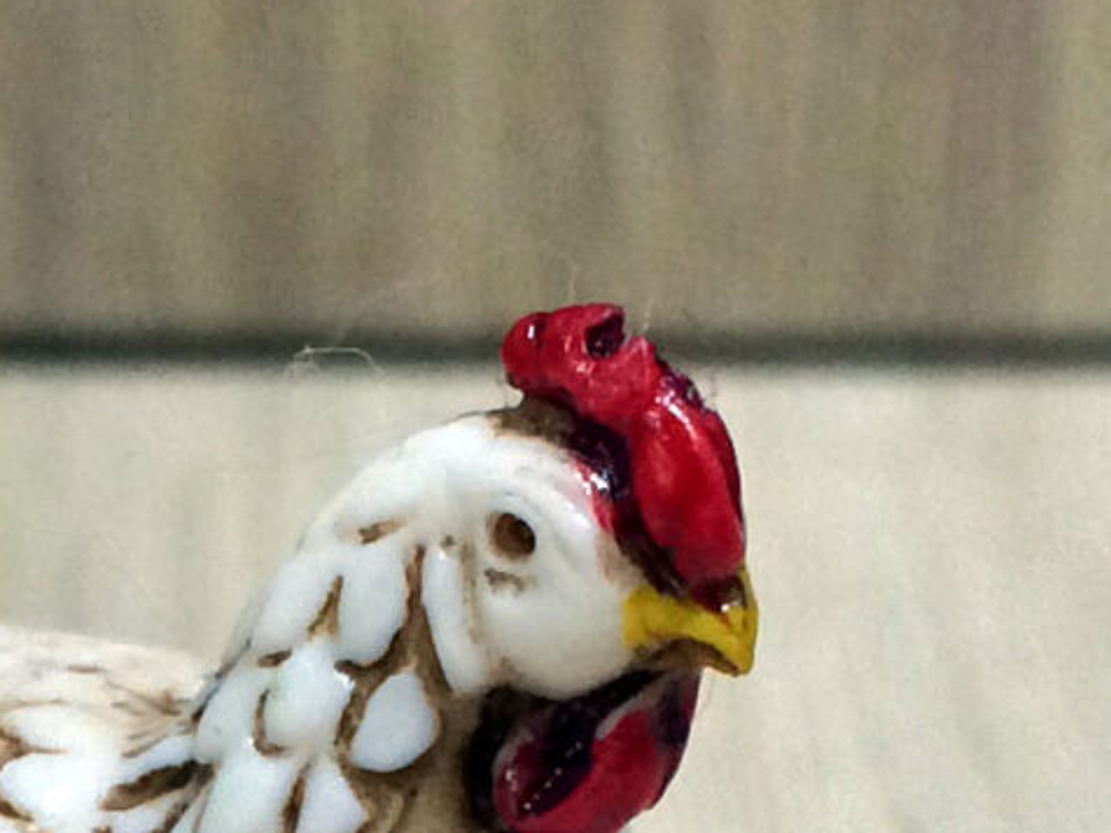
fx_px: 5007
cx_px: 54
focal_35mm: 156
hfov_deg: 12.5
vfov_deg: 9.2
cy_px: 1279
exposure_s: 1/33
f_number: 2.2
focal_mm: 4.15
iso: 250
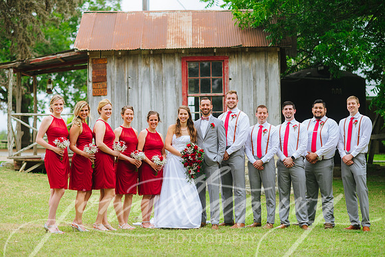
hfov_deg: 23.4
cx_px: 188
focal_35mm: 87
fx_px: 931
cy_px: 128
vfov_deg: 15.7
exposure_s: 1/320
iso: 50
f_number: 2.2
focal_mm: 85
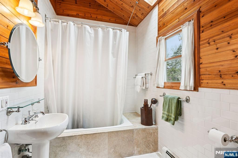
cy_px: 79
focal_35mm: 18
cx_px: 119
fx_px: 116
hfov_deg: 91.6
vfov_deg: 68.8
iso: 400
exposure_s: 1/13
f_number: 9
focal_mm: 17.5
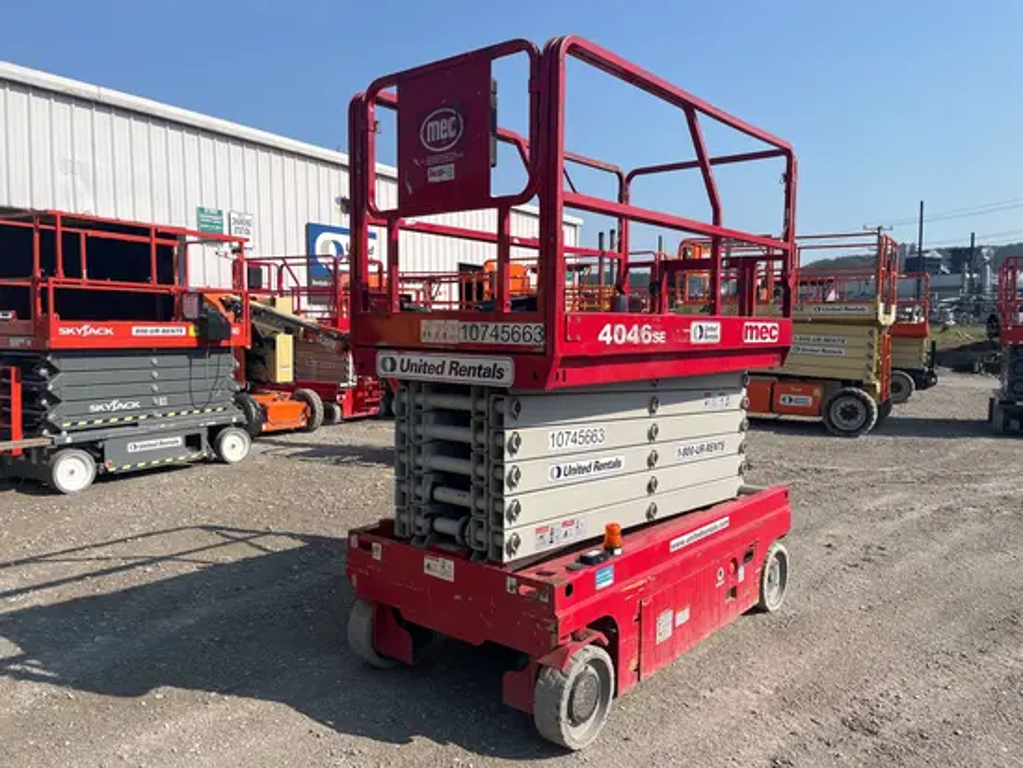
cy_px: 384
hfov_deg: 67.3
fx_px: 769
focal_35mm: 26
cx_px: 512
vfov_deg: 53.1
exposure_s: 1/4310
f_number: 1.6
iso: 50
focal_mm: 5.1
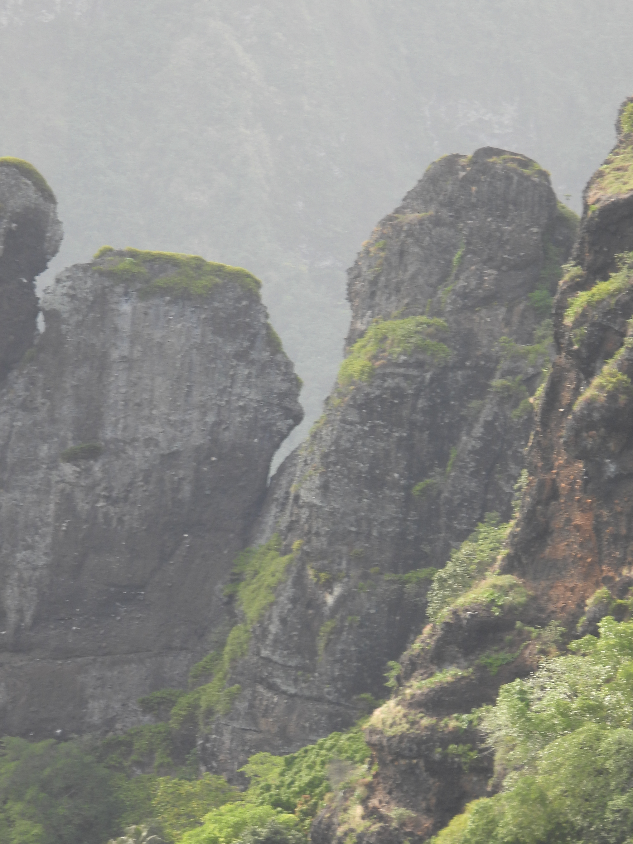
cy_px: 452
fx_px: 9582
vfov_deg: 5.0
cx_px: 320
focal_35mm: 393
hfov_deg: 3.8
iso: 100
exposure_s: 1/125
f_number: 4.5
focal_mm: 62.1
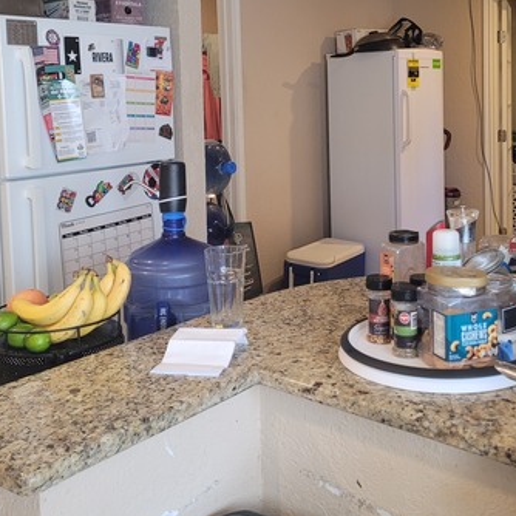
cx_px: 309
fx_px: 742
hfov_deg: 38.2
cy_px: 136
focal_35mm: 44
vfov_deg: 37.5
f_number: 1.8
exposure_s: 1/40
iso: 200
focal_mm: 5.4
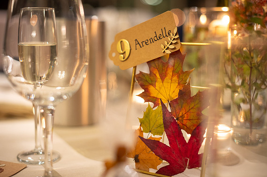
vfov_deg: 26.4
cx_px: 132
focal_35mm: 51
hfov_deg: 38.9
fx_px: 378
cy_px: 88
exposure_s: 1/60
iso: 1600
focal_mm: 50
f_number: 2.2
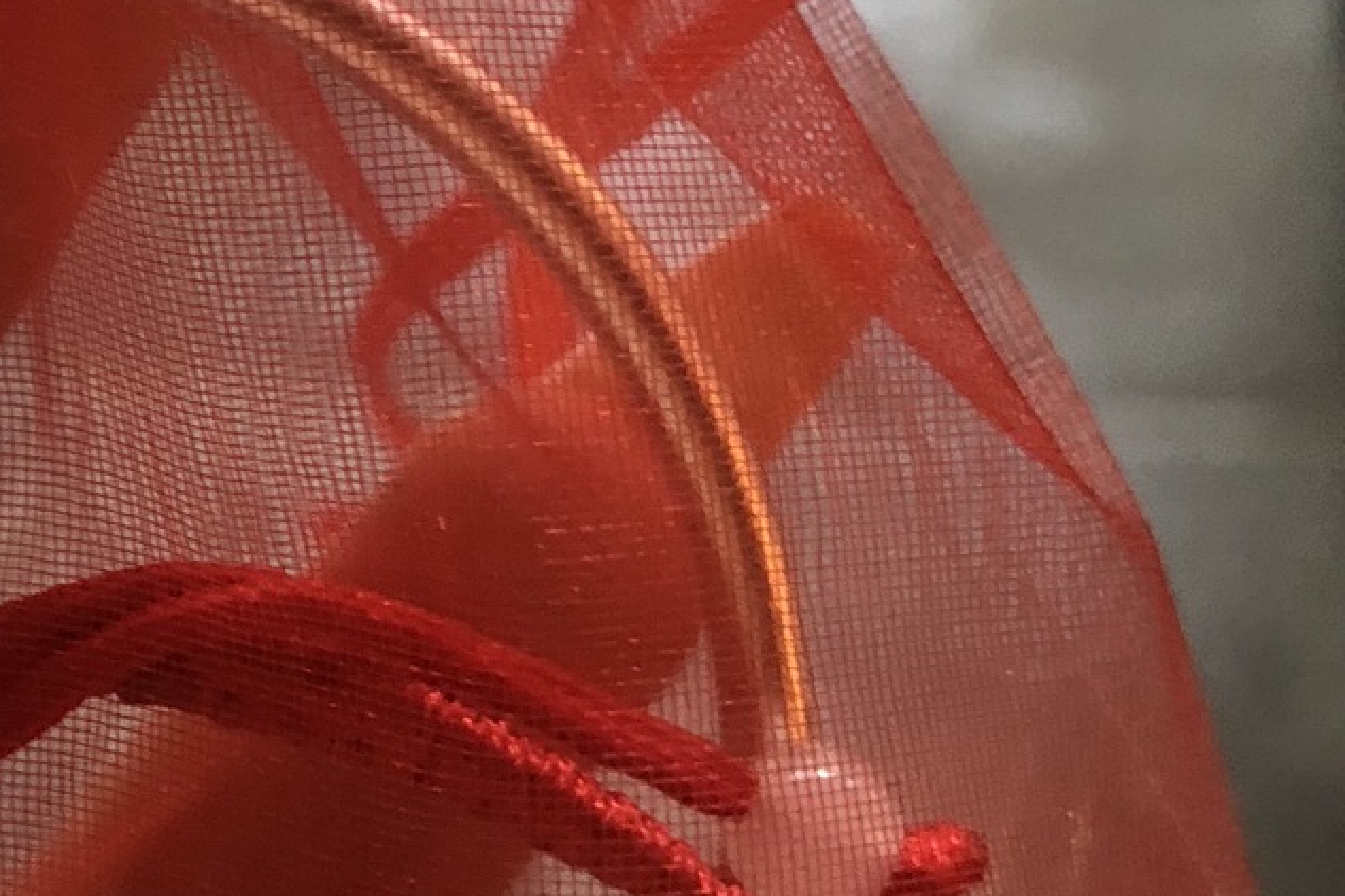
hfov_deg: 21.3
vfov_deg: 14.8
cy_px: 310
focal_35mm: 92
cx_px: -19
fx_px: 3437
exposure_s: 1/15
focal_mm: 4
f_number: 1.8
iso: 64
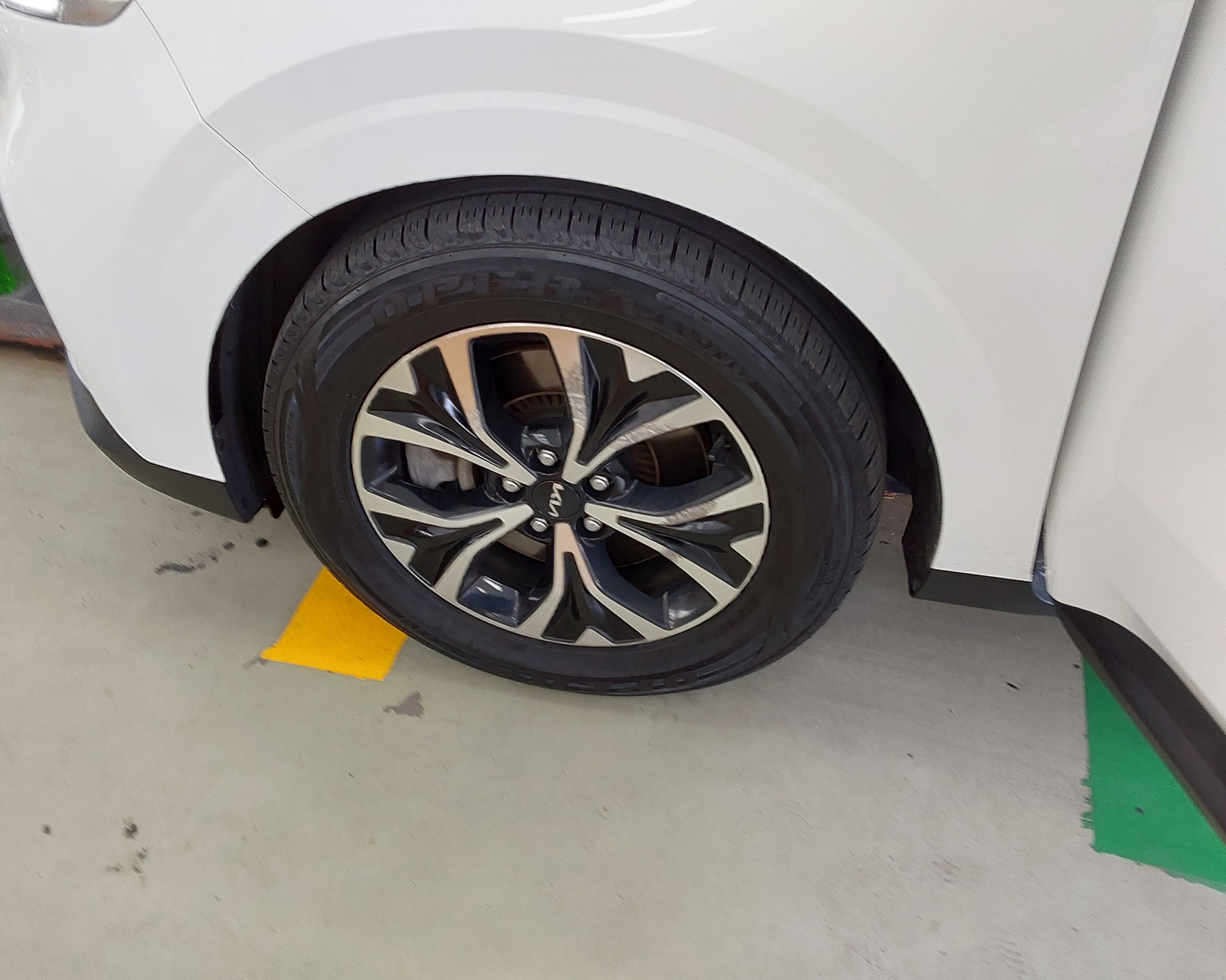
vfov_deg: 48.5
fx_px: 1089
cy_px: 485
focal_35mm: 30
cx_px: 566
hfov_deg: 58.7
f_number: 1.9
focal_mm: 2.91
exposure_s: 1/60
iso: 50
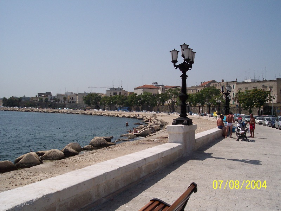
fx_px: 308
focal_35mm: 38
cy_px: 106
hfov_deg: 49.0
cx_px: 140
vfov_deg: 37.7
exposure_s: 1/1000
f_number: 4.8
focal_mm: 8
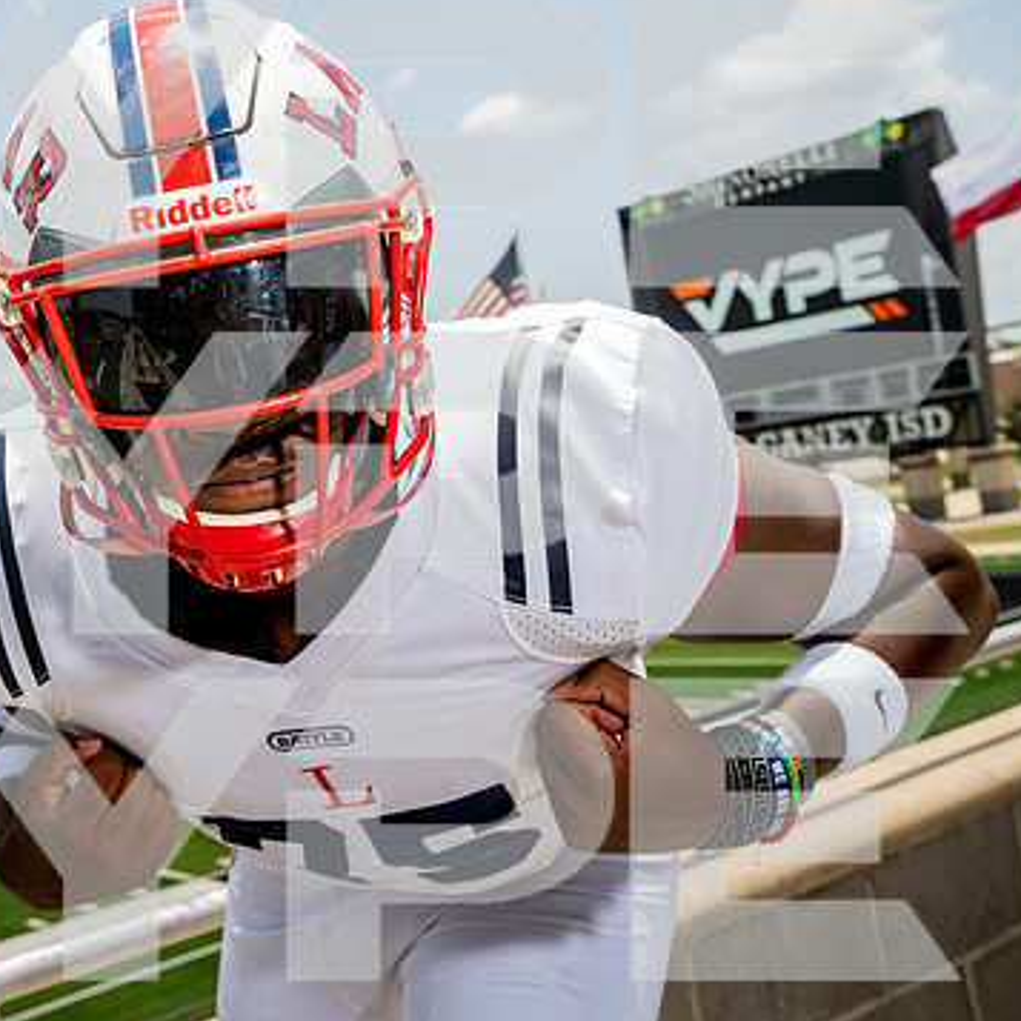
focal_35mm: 47
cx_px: 240
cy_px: 485
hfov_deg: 35.2
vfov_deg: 36.1
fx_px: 1568
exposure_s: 1/250
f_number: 7.1
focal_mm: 34
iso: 100
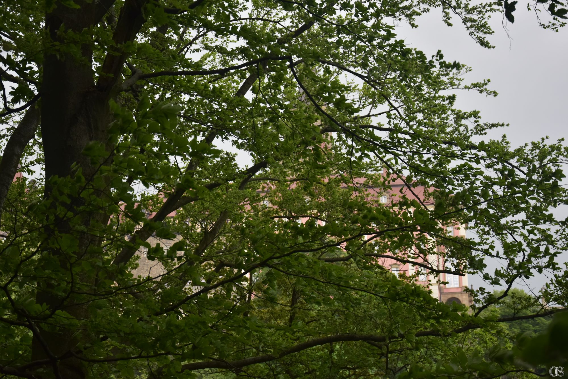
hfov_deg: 28.1
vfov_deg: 18.9
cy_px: 190
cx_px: 284
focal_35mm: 72
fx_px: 1136
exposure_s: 1/100
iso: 400
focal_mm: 48
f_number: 5
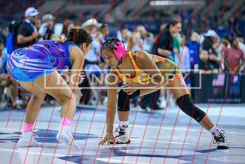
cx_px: 116
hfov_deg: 14.4
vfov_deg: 9.7
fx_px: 967
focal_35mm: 142
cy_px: 77
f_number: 2.8
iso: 3200
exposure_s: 1/800
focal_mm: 130
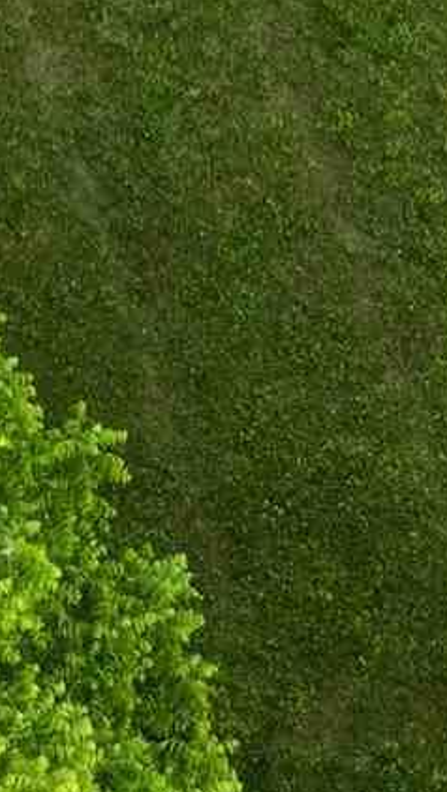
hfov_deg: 6.3
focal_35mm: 190
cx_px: -218
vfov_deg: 9.8
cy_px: -1182
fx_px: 3996
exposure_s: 1/60
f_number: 6.3
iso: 200
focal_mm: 12.29
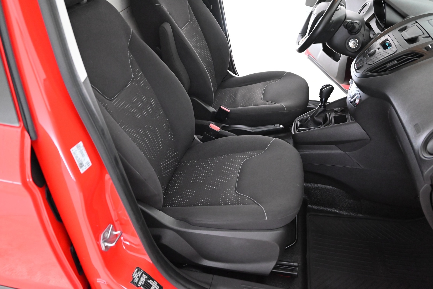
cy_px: 144
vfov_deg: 45.0
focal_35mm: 29
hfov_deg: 63.7
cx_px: 216
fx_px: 349
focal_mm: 29
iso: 8000
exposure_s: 1/60
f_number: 4.5
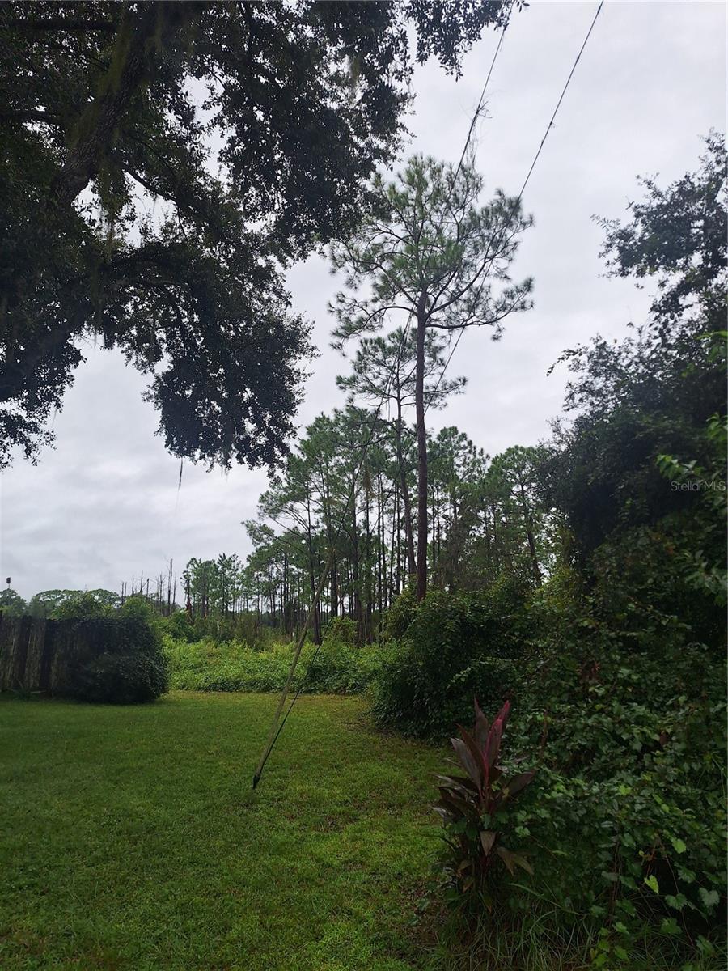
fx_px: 645
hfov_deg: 58.9
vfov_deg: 73.9
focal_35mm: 23
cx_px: 364
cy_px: 486
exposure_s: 1/1235
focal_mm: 5.54
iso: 40
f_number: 1.8
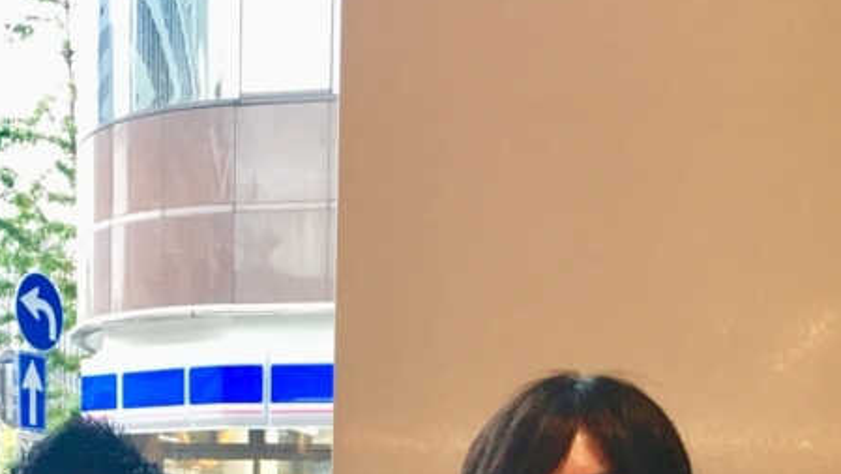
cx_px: 363
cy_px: 708
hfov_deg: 29.3
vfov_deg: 15.5
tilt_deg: -4.9
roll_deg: -0.8
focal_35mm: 72
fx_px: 1606
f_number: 2.2
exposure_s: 1/30
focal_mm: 4.15
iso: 32
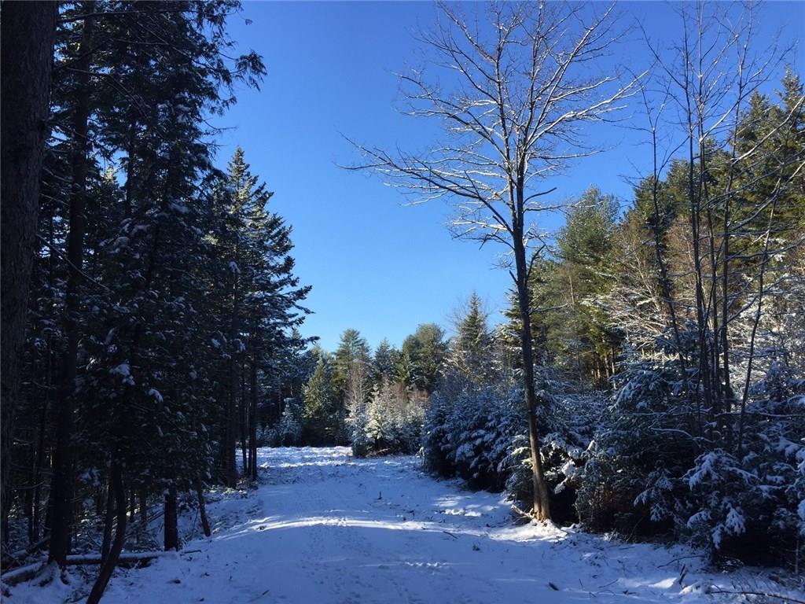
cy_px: 302
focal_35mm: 29
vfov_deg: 48.2
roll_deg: +2.2
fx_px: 674
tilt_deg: +5.5
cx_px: 402
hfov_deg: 61.7
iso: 32
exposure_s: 1/1014
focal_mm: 4.15
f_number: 2.2
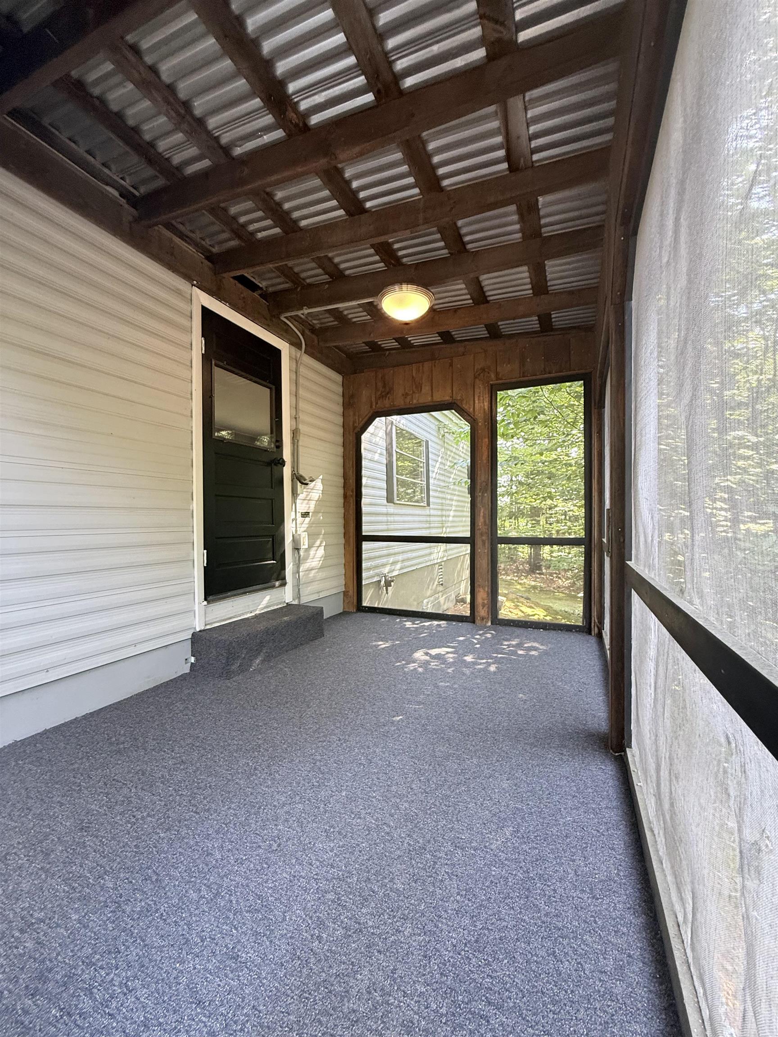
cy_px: 518
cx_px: 389
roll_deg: +0.1
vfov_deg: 102.1
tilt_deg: +0.8
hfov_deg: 85.7
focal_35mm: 14
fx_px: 420
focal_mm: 2.22
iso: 200
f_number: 2.2
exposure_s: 1/99
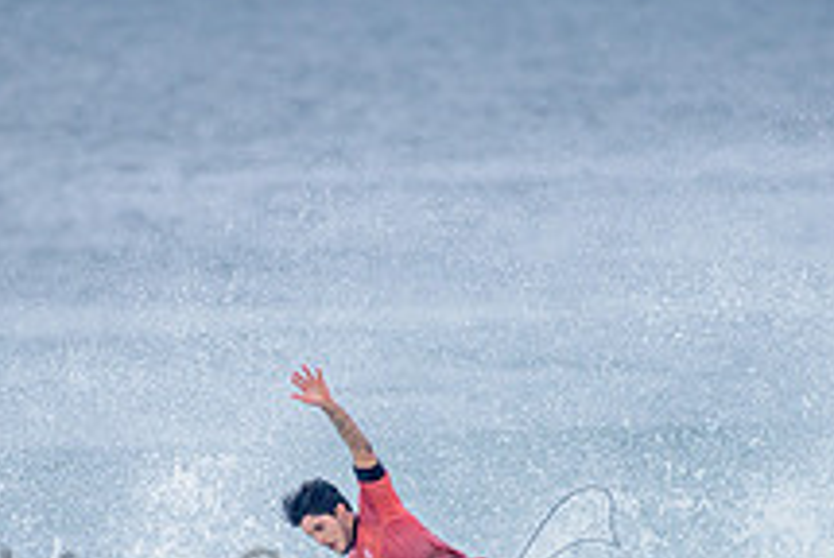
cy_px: 575
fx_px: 31248
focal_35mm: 1347
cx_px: 400
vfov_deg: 1.0
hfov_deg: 1.5
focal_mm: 500
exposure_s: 1/2000
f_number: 5.6
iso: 320
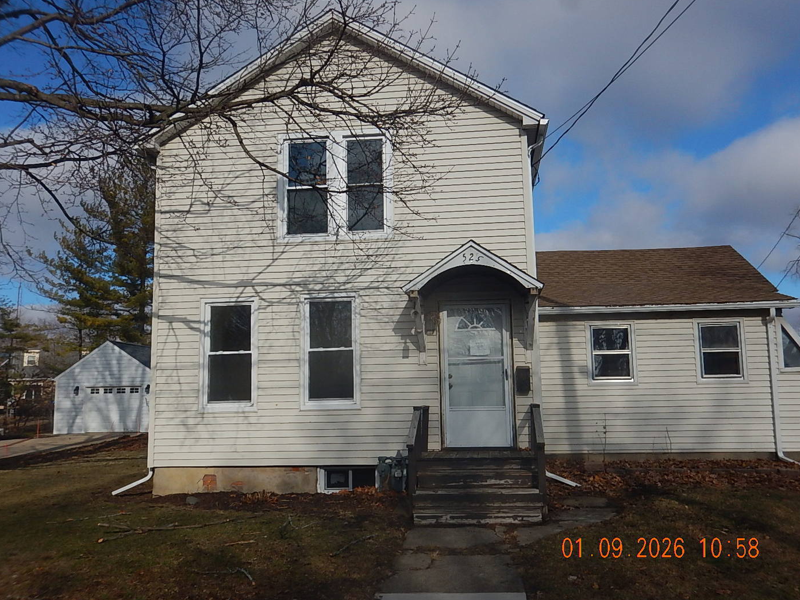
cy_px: 302
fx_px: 693
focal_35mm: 30
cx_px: 403
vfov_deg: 46.8
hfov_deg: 60.0
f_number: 8.3
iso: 125
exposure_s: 1/500
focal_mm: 5.1
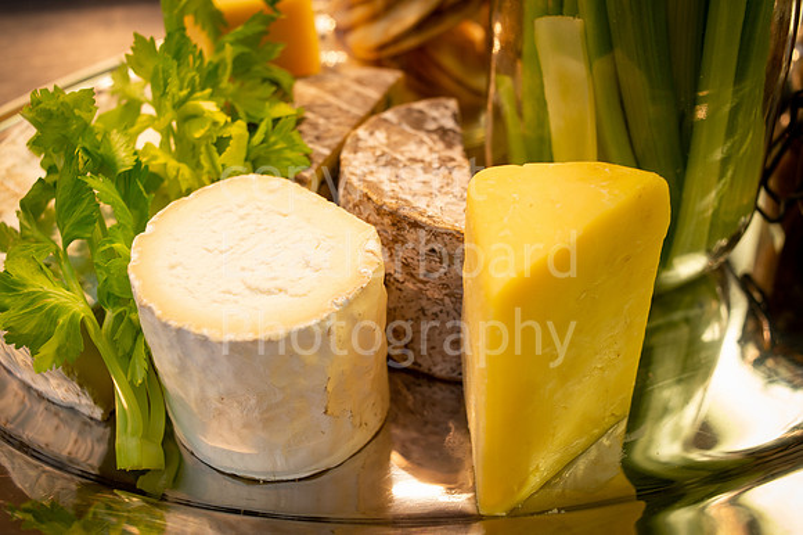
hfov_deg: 54.5
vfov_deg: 37.8
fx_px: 780
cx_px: 402
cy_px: 268
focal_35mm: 35
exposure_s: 1/60
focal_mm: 35
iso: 800
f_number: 5.6
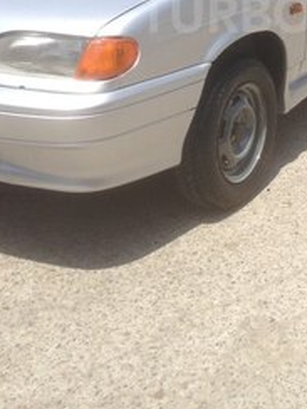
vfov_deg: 27.5
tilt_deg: -10.0
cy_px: 13
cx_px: 268
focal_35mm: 67
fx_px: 792
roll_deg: -2.6
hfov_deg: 21.5
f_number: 2.4
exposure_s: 1/1427
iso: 50
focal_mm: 4.12
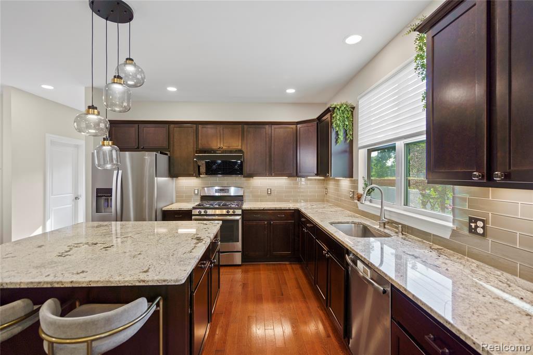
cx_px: 266
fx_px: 237
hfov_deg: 96.8
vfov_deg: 73.7
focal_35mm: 16
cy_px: 178
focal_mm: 16
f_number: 4
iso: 100
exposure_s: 1/30
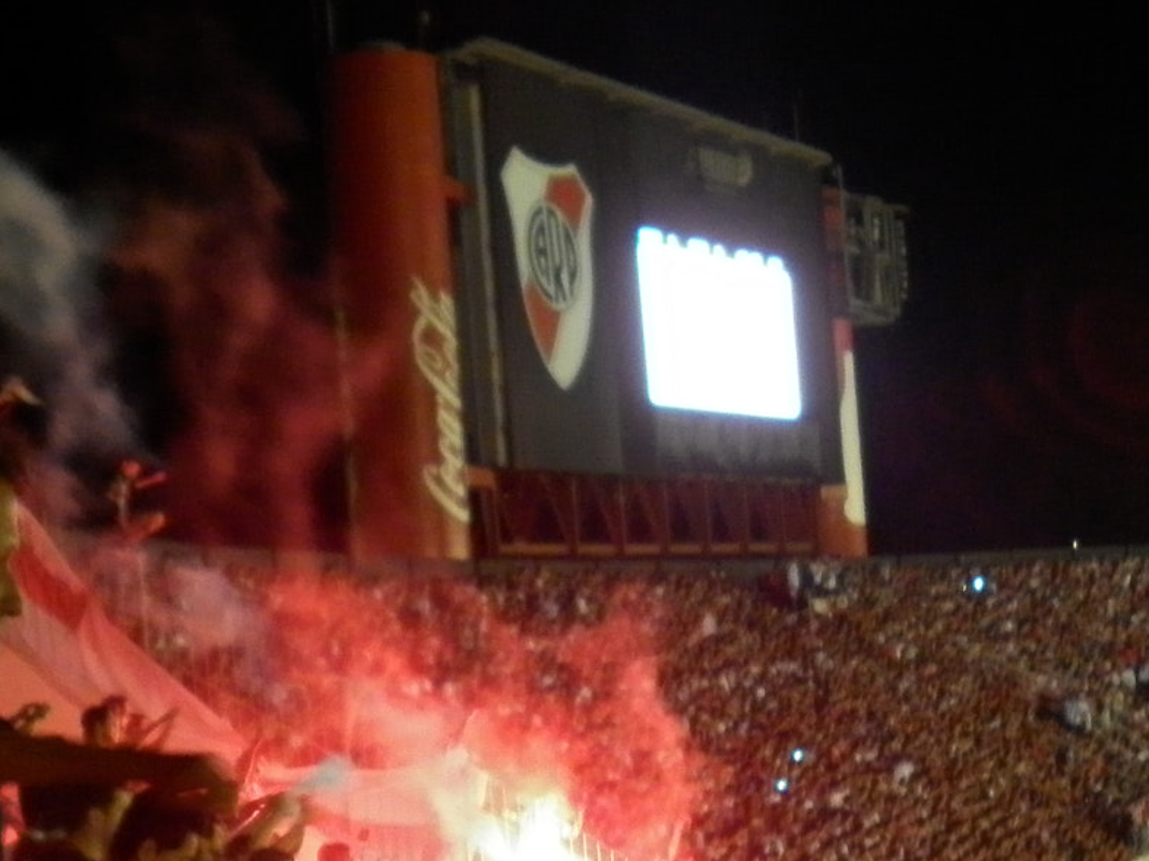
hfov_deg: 26.5
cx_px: 792
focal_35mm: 73
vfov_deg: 20.0
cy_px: 630
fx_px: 2422
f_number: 2.8
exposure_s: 1/20
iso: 200
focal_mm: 5
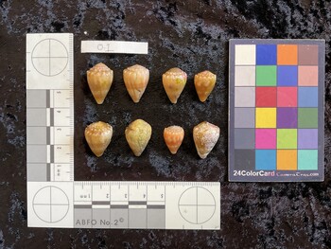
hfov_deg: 61.6
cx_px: 166
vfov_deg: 48.3
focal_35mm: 29
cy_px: 124
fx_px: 277
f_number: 1.8
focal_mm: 3
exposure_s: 1/60
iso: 40
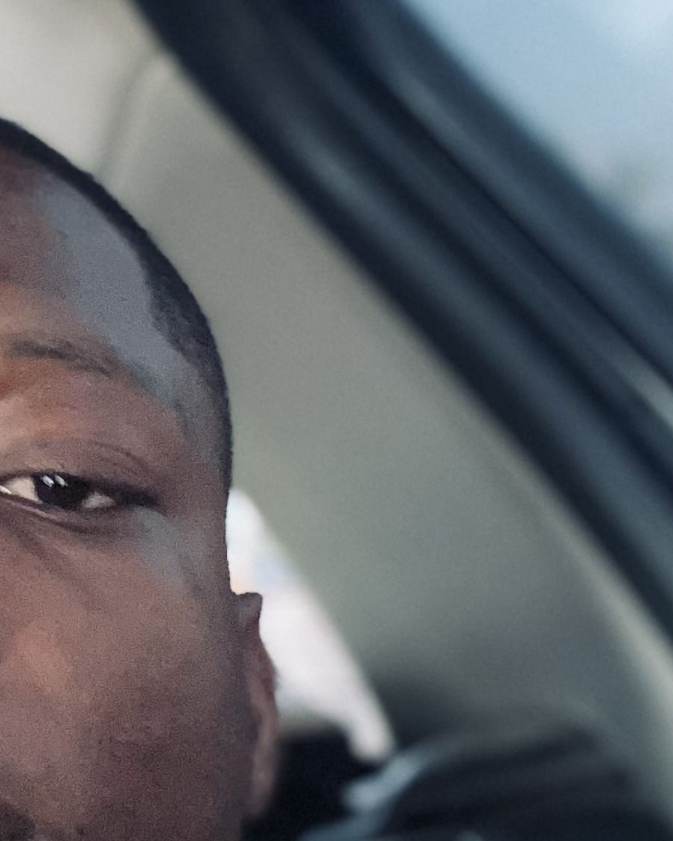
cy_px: 339
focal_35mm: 80
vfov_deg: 23.8
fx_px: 1992
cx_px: -144
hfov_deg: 18.2
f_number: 2.2
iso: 640
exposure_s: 1/40
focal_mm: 2.71
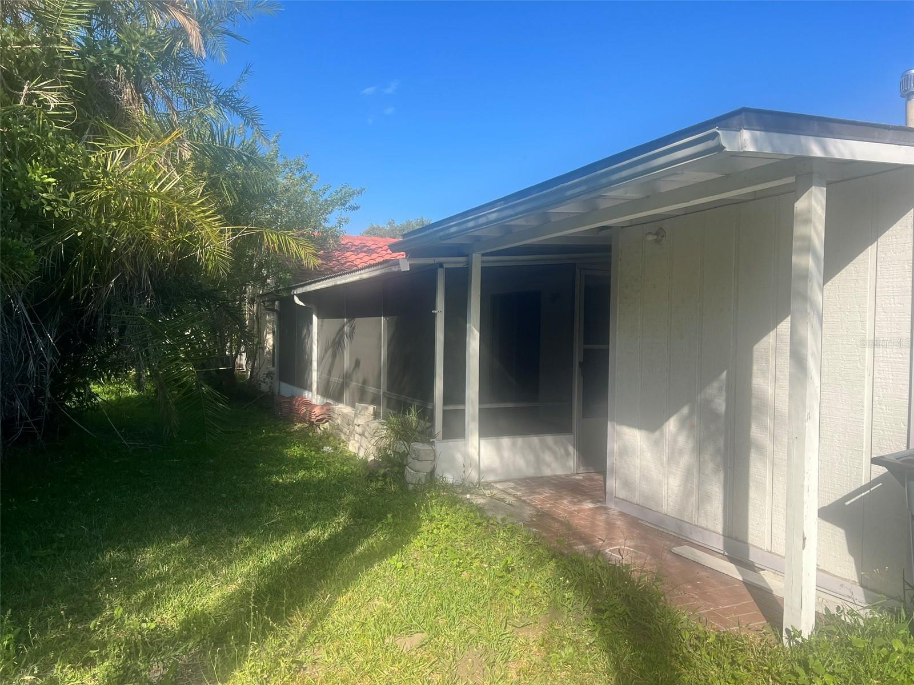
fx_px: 687
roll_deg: +0.3
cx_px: 457
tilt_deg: -2.1
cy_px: 342
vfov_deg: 53.1
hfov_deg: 67.3
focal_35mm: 26
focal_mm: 5.7
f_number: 1.5
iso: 50
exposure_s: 1/2208
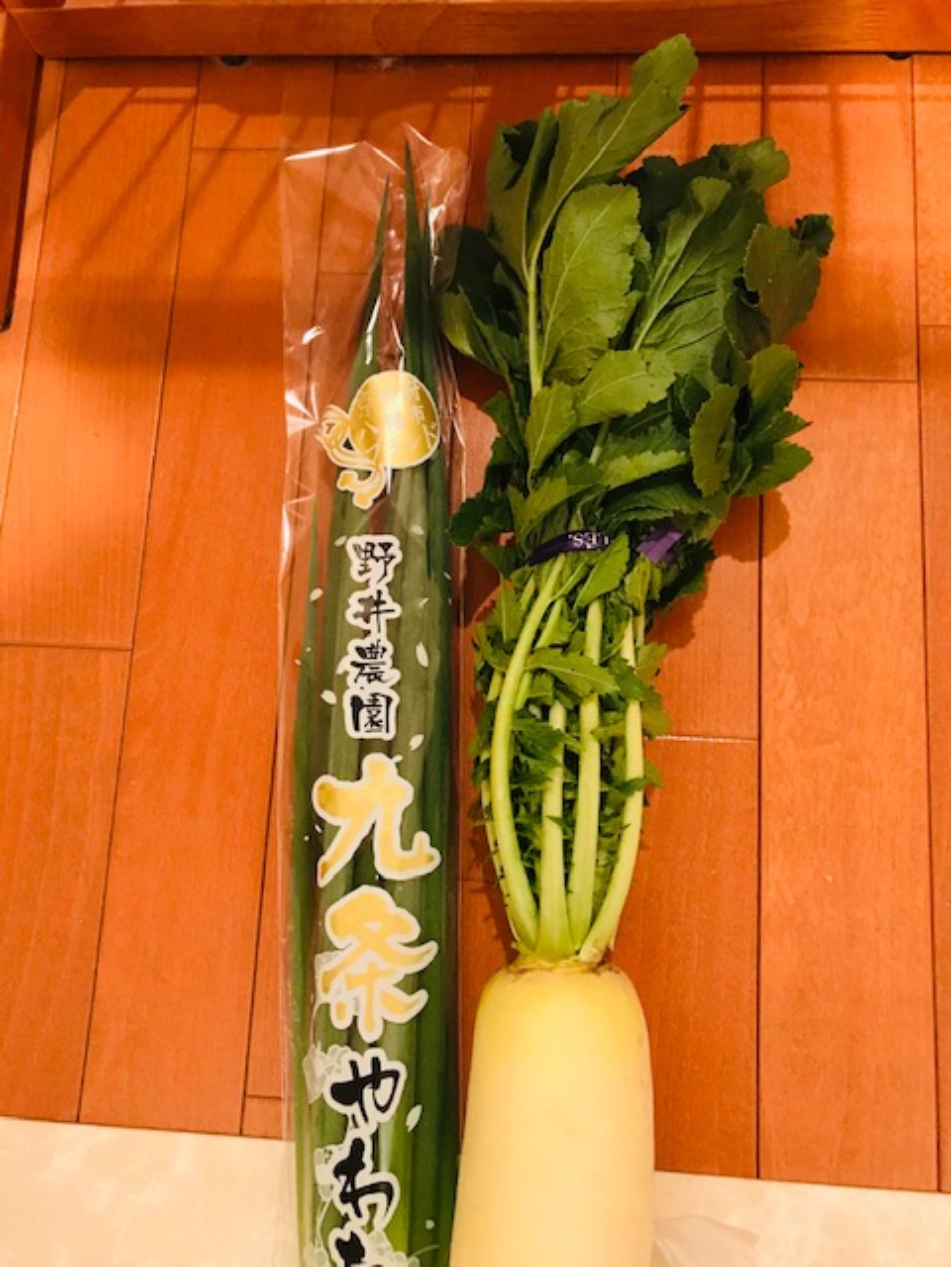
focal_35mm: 28
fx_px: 1026
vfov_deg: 63.4
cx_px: 476
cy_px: 634
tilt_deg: -78.7
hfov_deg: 49.7
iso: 100
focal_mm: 3.99
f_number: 1.8
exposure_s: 1/11
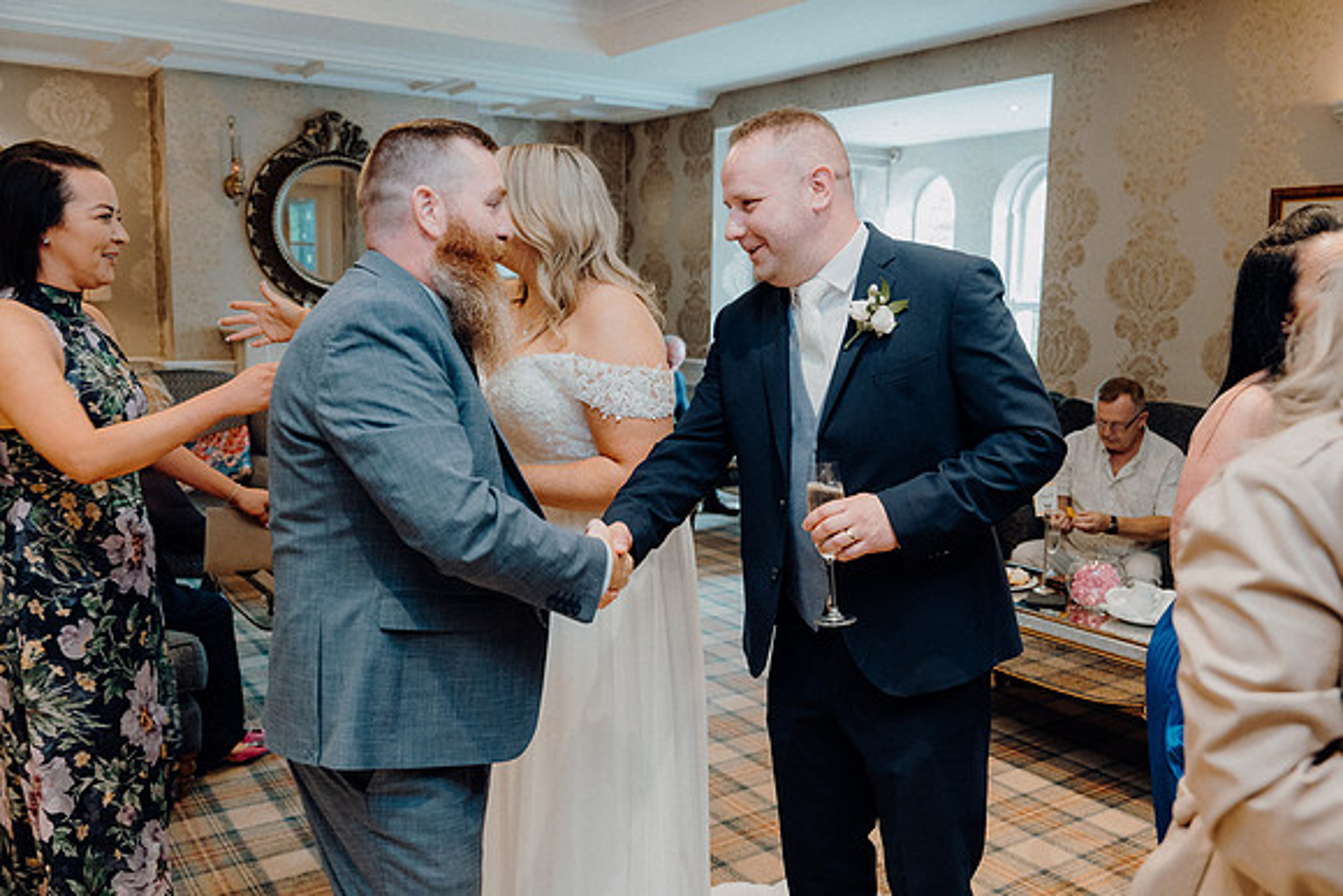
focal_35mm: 31
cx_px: 672
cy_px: 448
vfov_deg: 42.3
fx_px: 1157
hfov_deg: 60.3
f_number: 3.5
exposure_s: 1/160
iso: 2500
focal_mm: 31
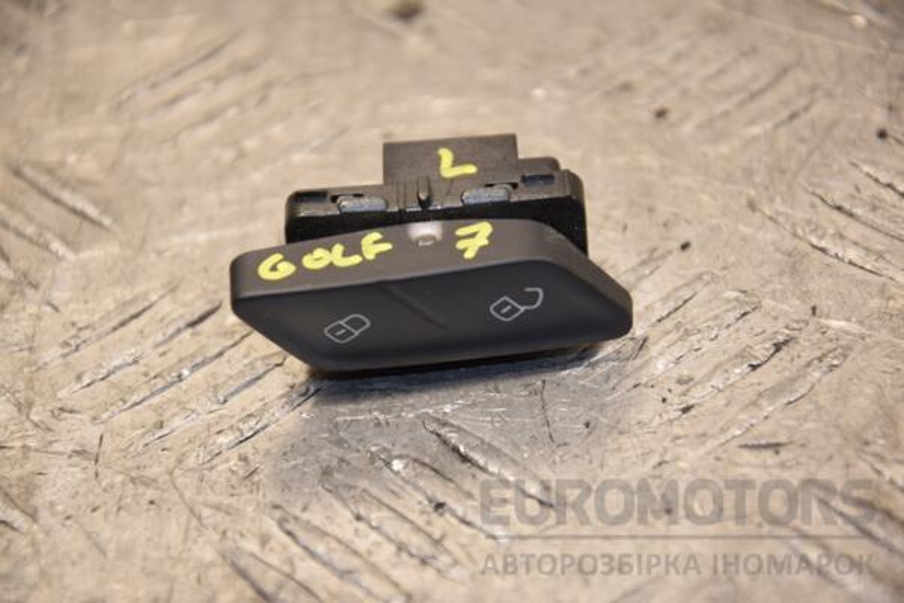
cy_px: 302
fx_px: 3955
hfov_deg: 13.0
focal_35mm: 158
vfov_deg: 8.7
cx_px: 452
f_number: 5.6
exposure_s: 1/200
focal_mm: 105
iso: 800
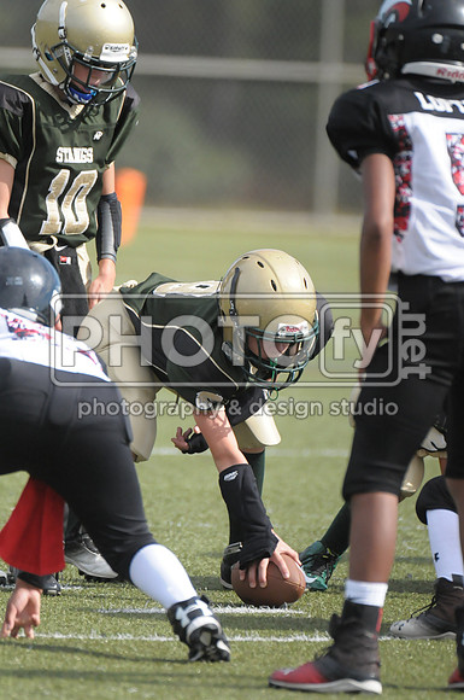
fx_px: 11634
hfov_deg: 2.3
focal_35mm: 600
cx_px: 232
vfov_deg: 3.4
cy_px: 350
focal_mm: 400
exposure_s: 1/6400
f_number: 4
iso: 1600
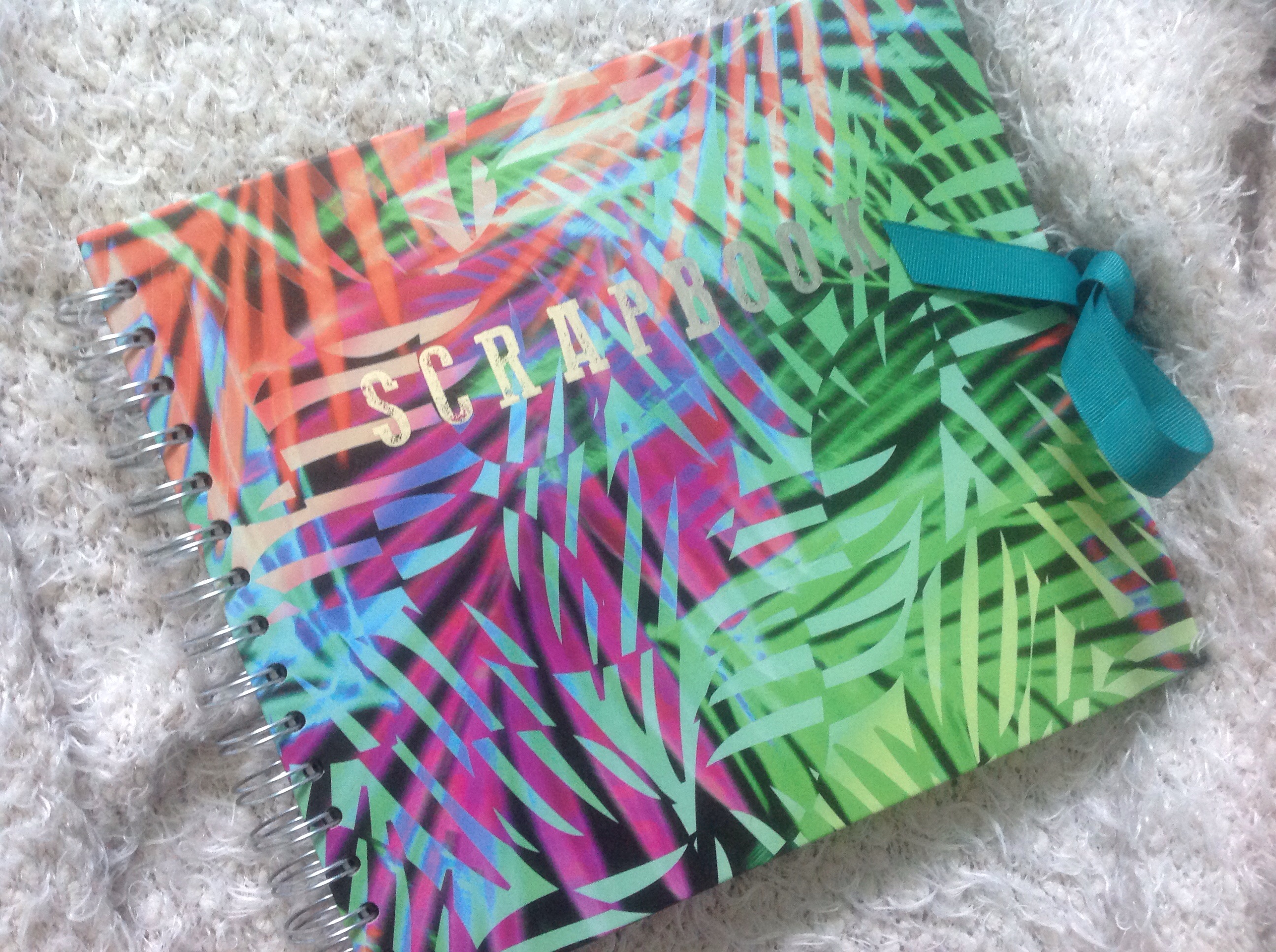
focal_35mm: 35
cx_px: 638
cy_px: 476
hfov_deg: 52.7
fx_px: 1288
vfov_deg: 40.6
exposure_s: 1/15
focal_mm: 4.28
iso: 200
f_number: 2.4
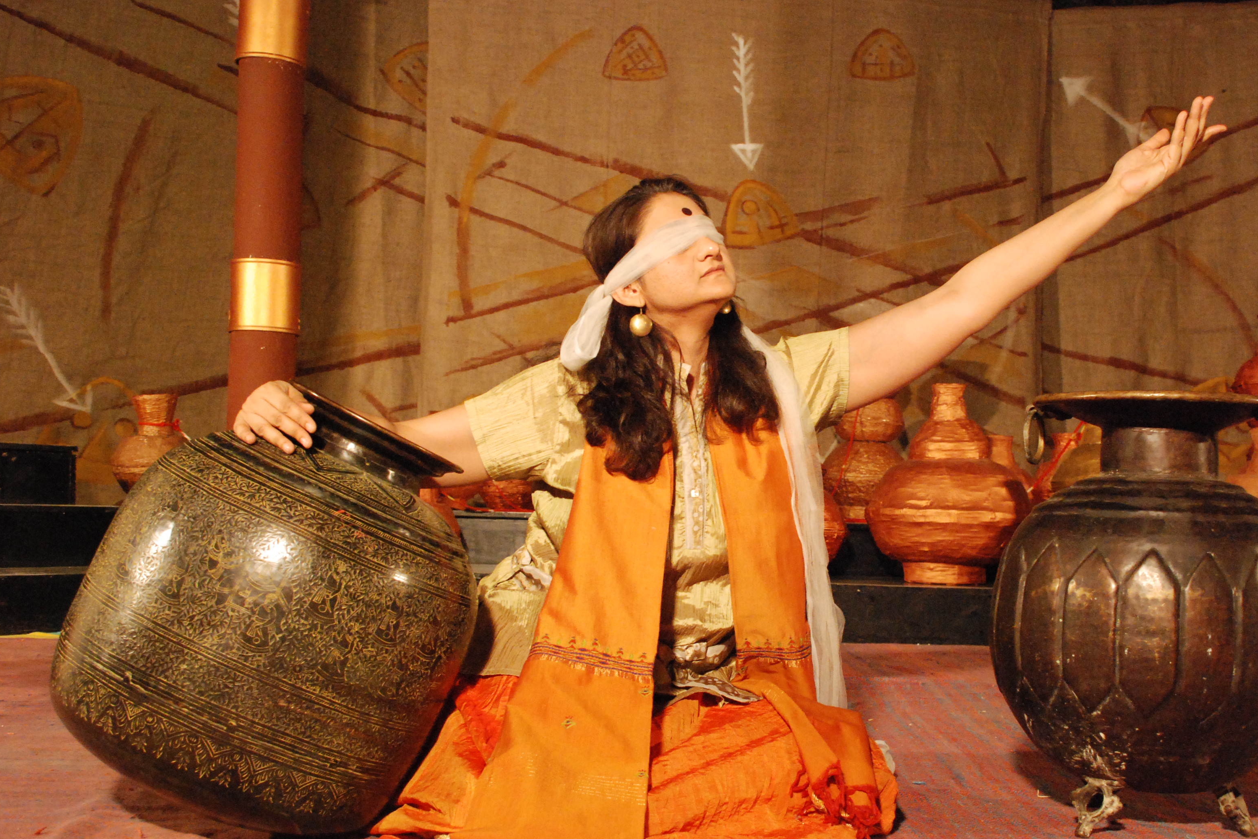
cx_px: 734
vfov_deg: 29.8
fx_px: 1572
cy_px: 486
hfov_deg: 43.5
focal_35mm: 45
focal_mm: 24
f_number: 5
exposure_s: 1/60
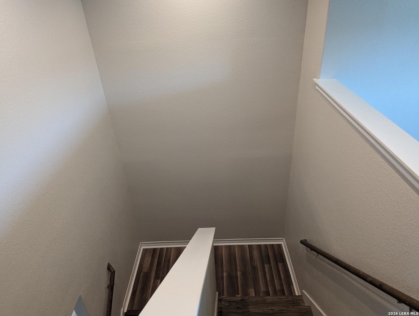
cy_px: 158
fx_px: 291
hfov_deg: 71.5
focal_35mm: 24
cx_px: 210
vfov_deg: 56.9
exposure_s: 1/60
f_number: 1.85
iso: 251
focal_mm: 6.81
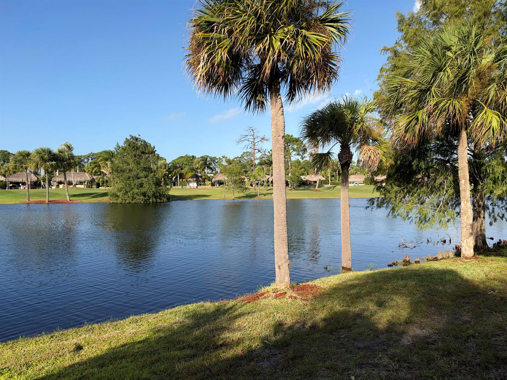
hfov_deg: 71.6
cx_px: 254
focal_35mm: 24
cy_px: 190
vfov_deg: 56.8
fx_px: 352
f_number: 1.8
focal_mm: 6.93
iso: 64
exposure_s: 1/3226
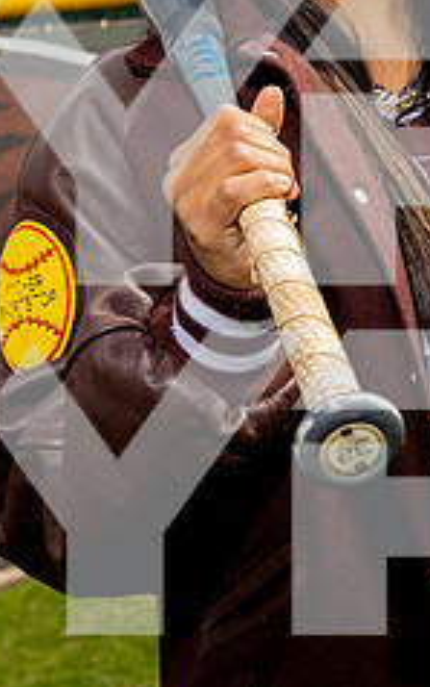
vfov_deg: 26.3
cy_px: 134
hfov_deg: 17.0
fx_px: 1442
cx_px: 245
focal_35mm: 77
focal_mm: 31
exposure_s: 1/250
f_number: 6.3
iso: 100
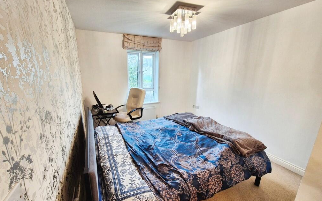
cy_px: 119
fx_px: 123
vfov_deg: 77.9
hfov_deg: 105.3
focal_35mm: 14
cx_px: 162
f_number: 2.2
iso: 200
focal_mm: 2.2
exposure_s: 1/50
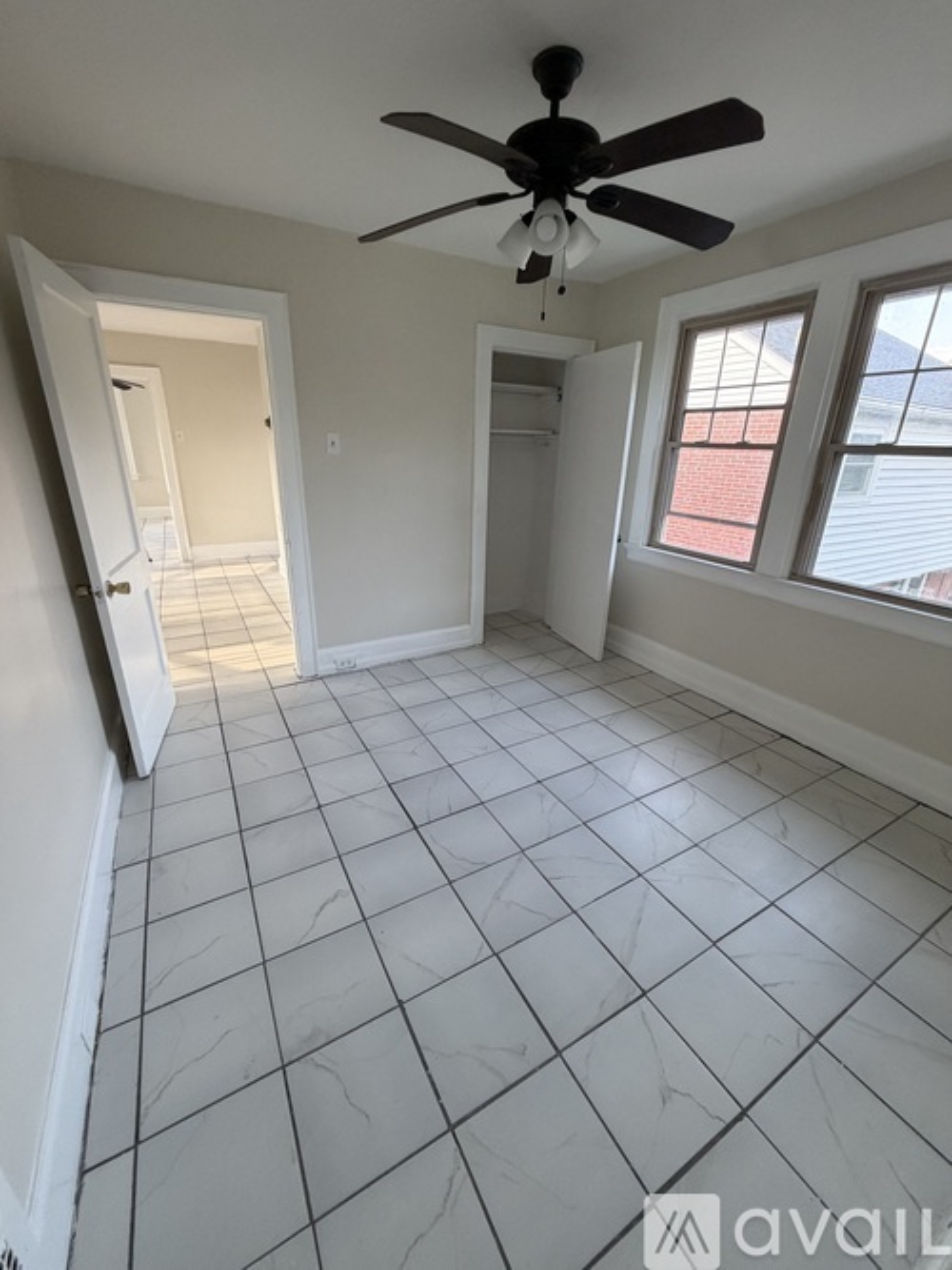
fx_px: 514
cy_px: 635
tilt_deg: -17.7
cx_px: 476
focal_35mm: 14
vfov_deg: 102.1
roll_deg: -3.1
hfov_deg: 85.7
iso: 250
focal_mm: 2.22
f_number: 2.2
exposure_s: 1/121
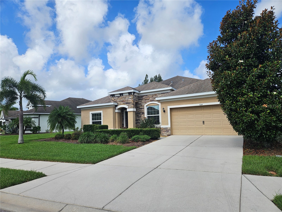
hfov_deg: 73.9
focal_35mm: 23
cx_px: 141
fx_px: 187
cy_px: 106
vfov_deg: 58.9
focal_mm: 5.4
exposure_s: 1/2835
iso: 25
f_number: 1.8
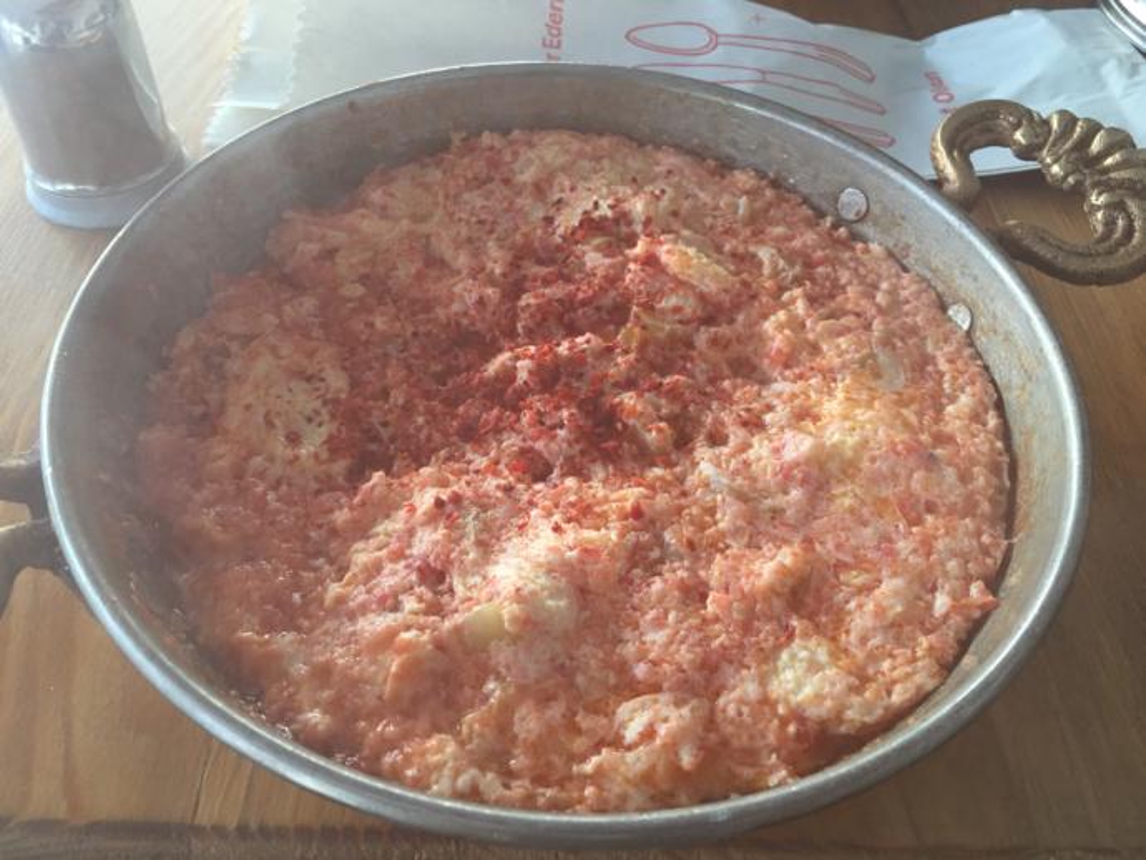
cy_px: 430
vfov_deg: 48.3
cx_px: 573
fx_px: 960
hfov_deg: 61.6
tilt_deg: -49.6
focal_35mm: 29
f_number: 2.2
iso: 64
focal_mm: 4.15
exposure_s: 1/33
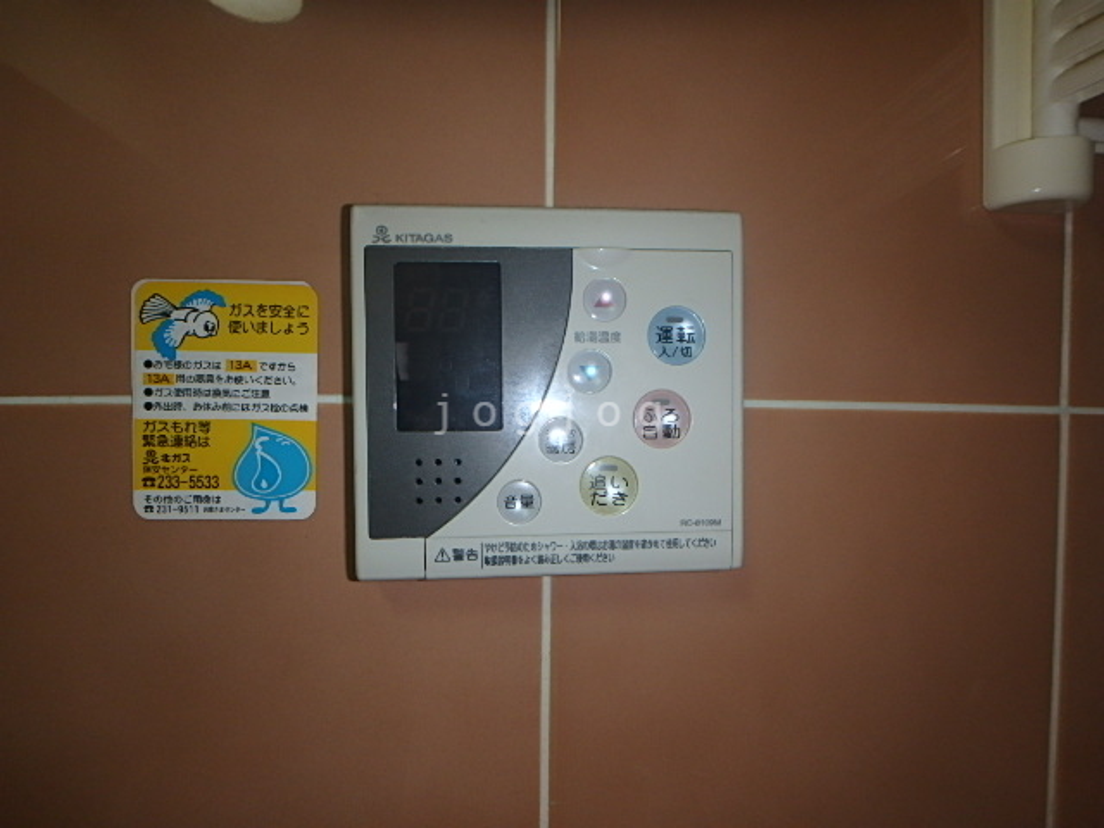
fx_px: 670
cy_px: 414
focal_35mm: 21
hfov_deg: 79.0
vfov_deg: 63.4
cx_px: 552
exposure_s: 1/30
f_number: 3.5
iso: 160
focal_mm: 3.7
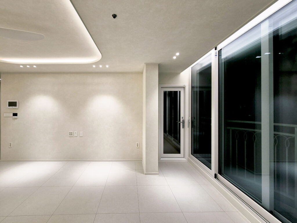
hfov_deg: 106.2
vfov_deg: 89.9
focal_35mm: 13
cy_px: 112
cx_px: 148
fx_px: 112
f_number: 2.2
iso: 80
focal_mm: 2.2
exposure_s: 1/120
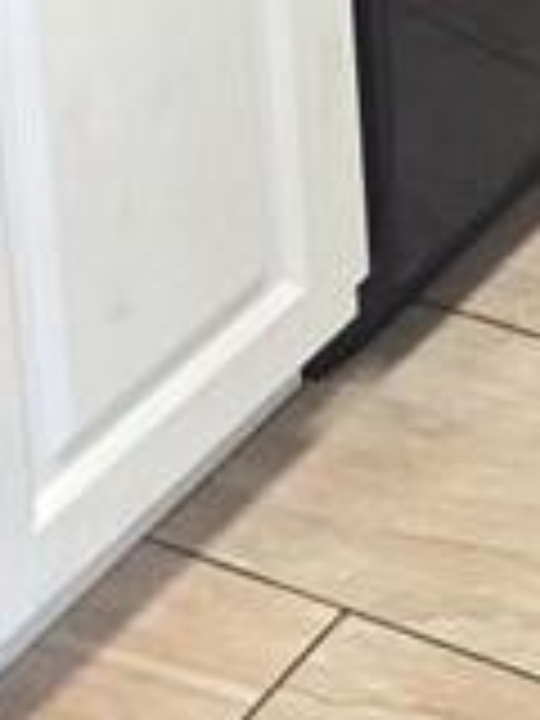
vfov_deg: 11.9
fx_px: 2995
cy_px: -810
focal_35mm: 144
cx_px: 796
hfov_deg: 10.0
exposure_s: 1/60
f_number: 1.8
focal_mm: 5.4
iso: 64
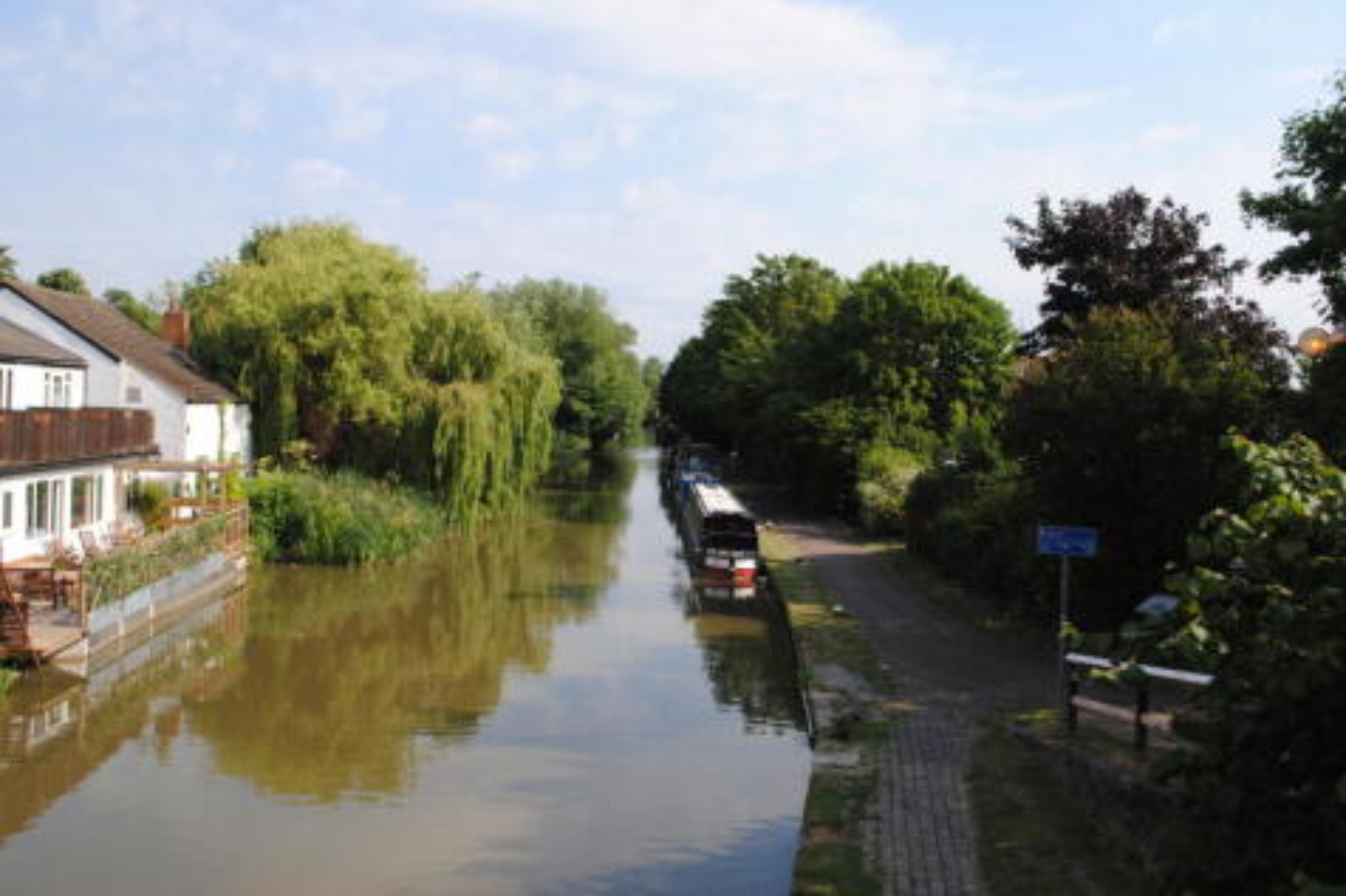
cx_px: 673
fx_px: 1233
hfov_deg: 57.2
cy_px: 448
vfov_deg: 39.9
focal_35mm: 33
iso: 100
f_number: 8
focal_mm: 22
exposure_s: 1/250
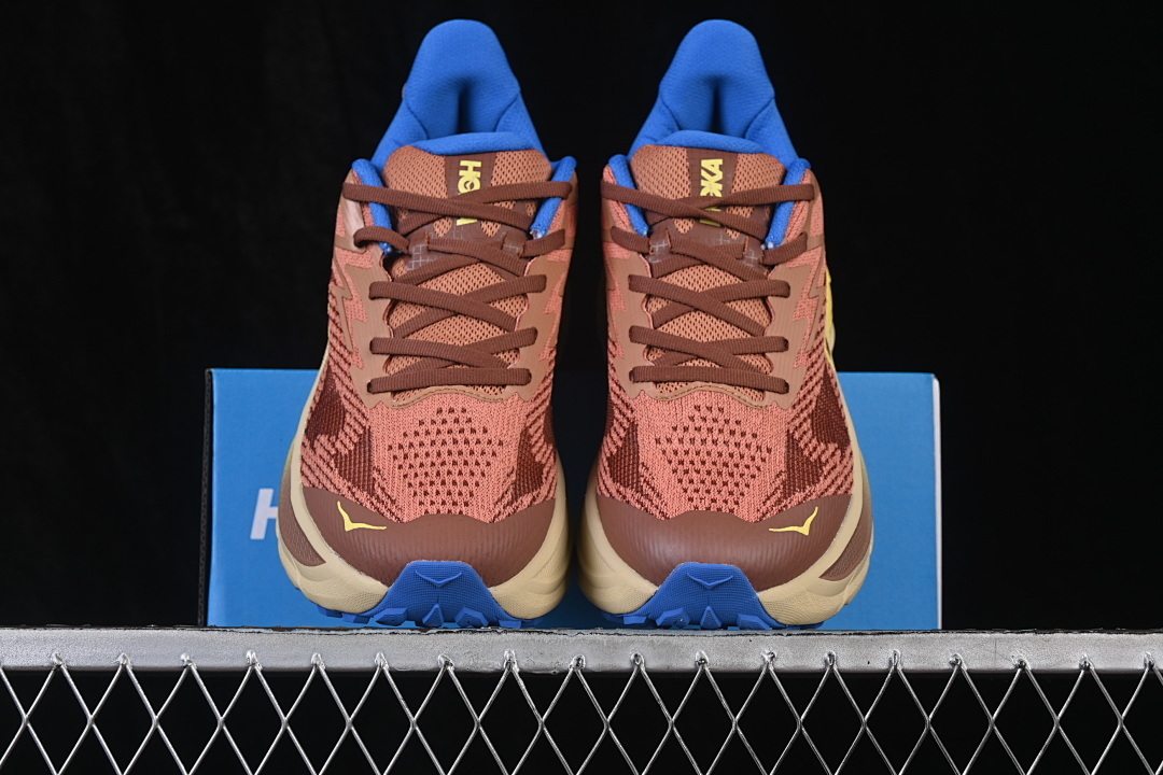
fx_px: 2423
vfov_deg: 18.2
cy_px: 388
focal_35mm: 75
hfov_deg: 27.0
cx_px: 582
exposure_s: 1/80
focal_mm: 50
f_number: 8
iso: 160
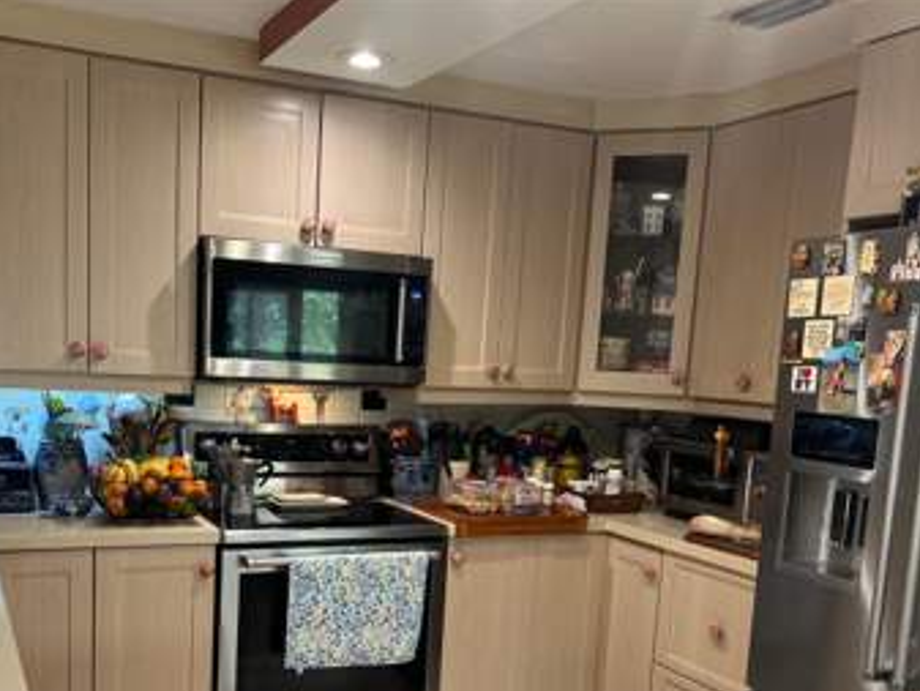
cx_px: 369
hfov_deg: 49.8
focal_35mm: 37
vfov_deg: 38.1
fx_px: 984
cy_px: 483
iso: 80
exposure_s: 1/60
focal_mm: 5.7
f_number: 1.5
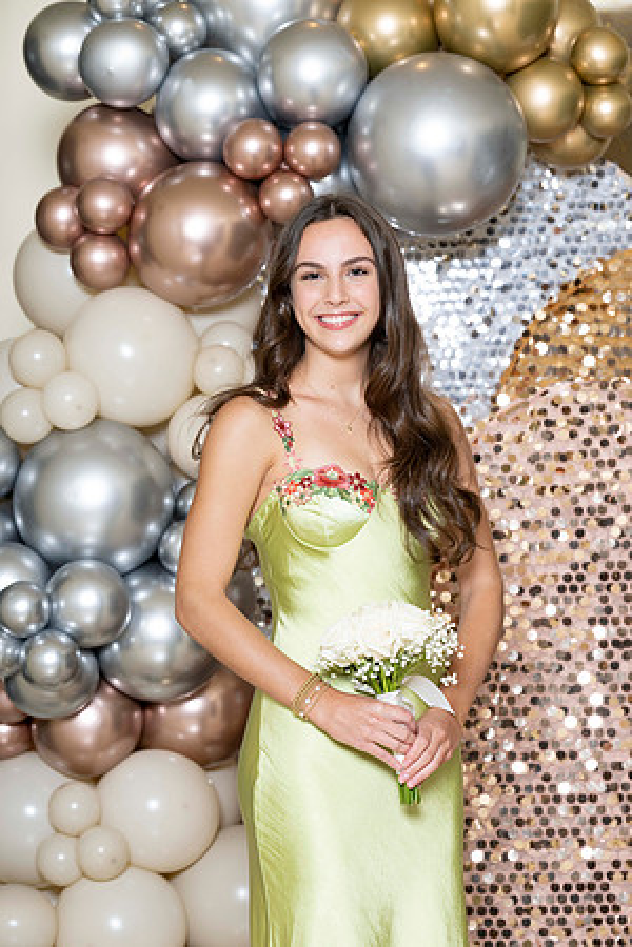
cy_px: 474
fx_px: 2896
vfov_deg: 18.6
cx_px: 316
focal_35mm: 110
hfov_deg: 12.5
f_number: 5.6
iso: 250
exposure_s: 1/200
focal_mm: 110
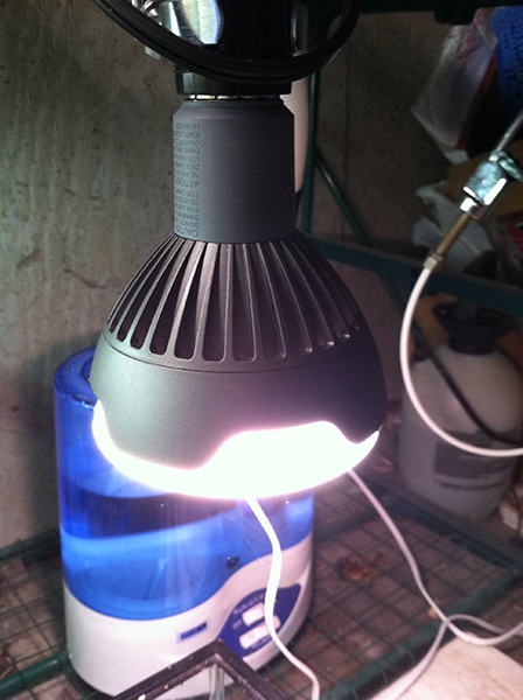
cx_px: 262
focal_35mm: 35
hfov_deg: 40.6
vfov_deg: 52.7
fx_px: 707
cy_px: 350
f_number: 2.8
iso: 200
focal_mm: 3.85
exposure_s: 1/17
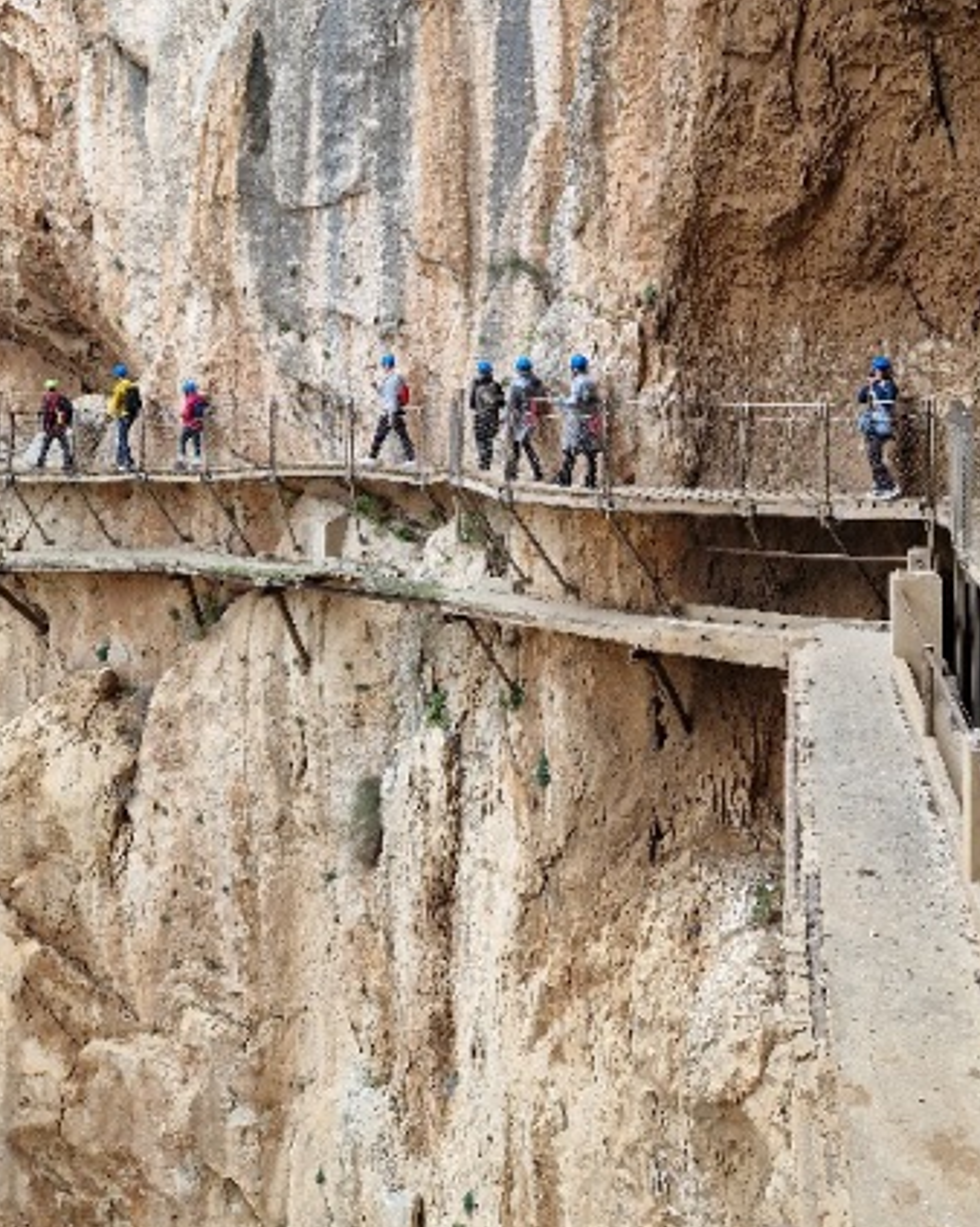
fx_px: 1234
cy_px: 334
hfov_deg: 43.1
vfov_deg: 51.0
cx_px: 594
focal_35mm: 34
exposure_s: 1/182
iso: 160
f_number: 1.8
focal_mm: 5.4
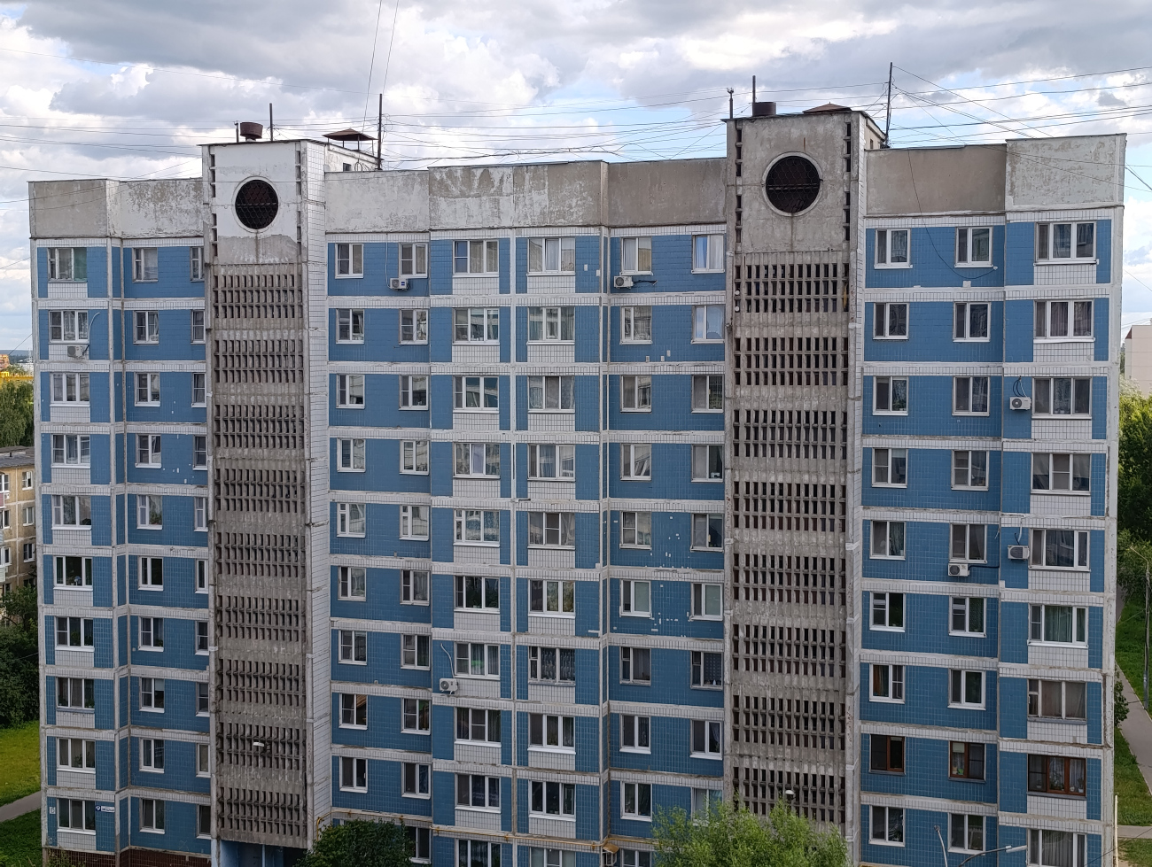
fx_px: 1533
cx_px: 576
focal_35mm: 46
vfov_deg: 31.6
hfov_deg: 41.2
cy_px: 434
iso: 50
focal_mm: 6.11
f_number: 1.7
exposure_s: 1/296
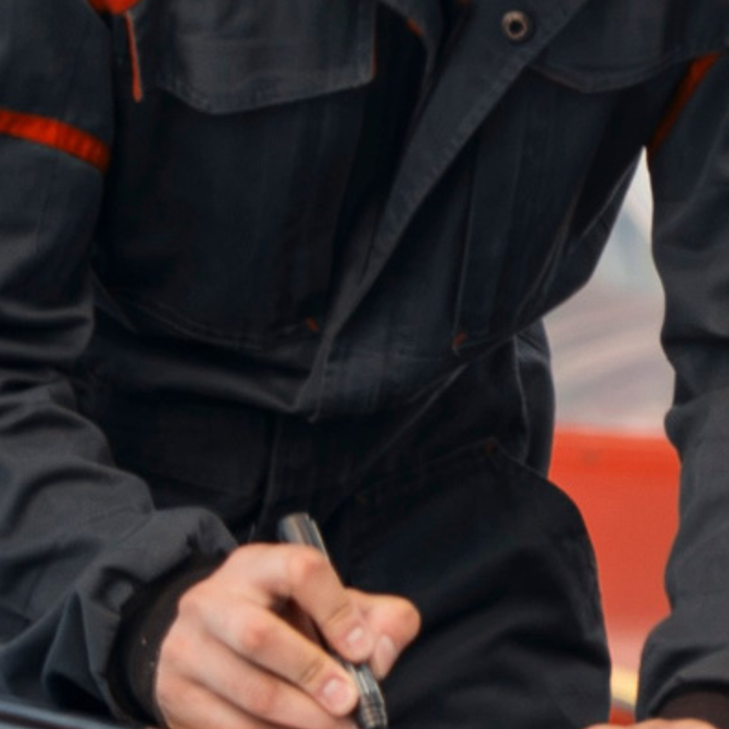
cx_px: 1195
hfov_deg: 3.7
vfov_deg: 3.8
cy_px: 162
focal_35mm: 466
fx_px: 11103
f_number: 1.8
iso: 250
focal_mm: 85
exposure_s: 1/160
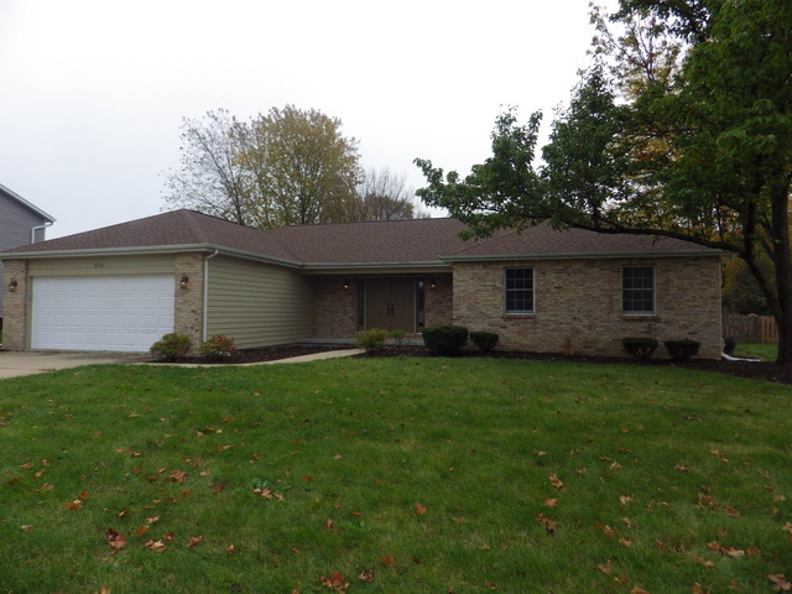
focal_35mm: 22
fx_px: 503
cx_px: 396
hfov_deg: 76.4
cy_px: 297
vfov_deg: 61.1
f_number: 3.1
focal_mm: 4
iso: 100
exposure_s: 1/800
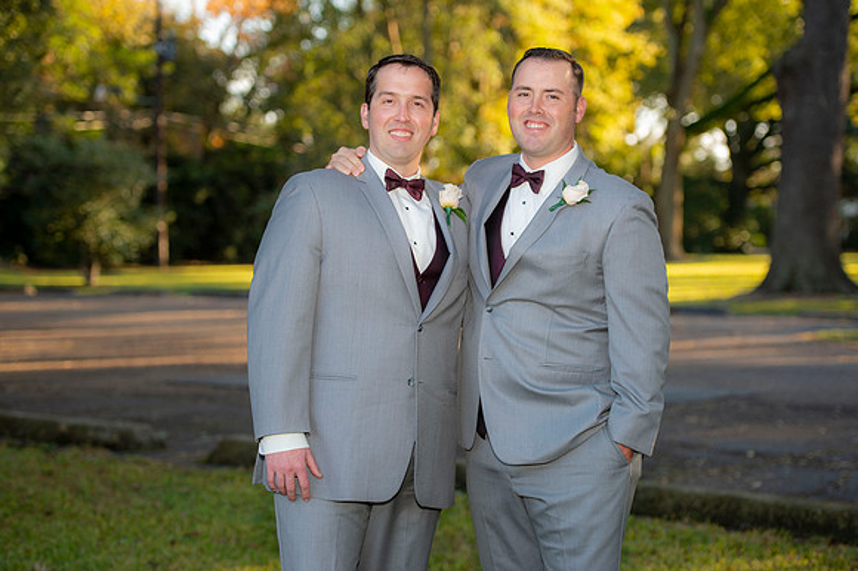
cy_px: 286
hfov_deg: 25.4
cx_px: 429
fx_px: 1906
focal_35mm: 80
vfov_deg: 17.0
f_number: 3.2
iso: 200
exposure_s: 1/250
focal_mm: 80
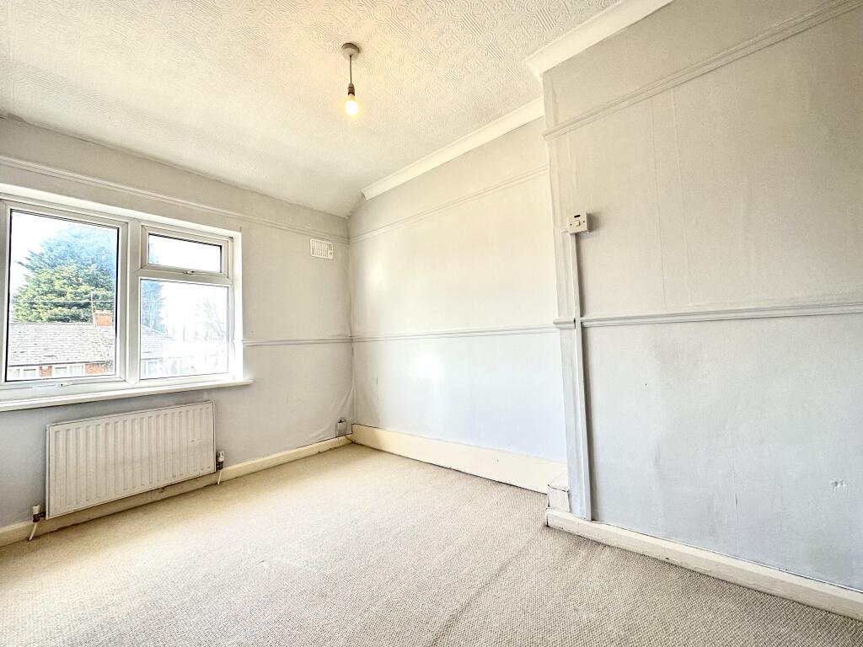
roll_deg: +2.0
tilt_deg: +2.6
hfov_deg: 102.1
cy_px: 324
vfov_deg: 85.7
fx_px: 349
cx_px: 432
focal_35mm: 14
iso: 100
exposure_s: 1/100
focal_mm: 2.22
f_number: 2.2
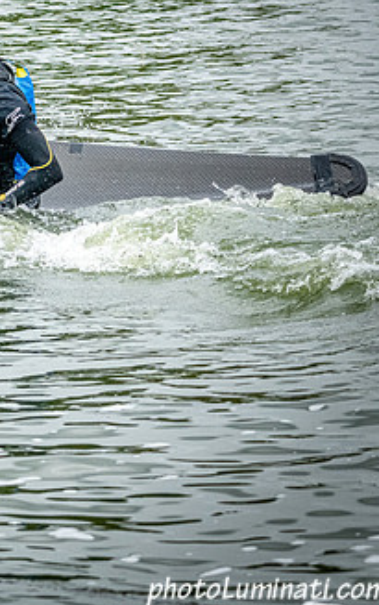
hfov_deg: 3.8
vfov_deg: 6.0
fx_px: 5722
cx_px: -89
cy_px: 194
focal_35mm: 347
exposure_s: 1/2500
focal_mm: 165
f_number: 8
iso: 3200
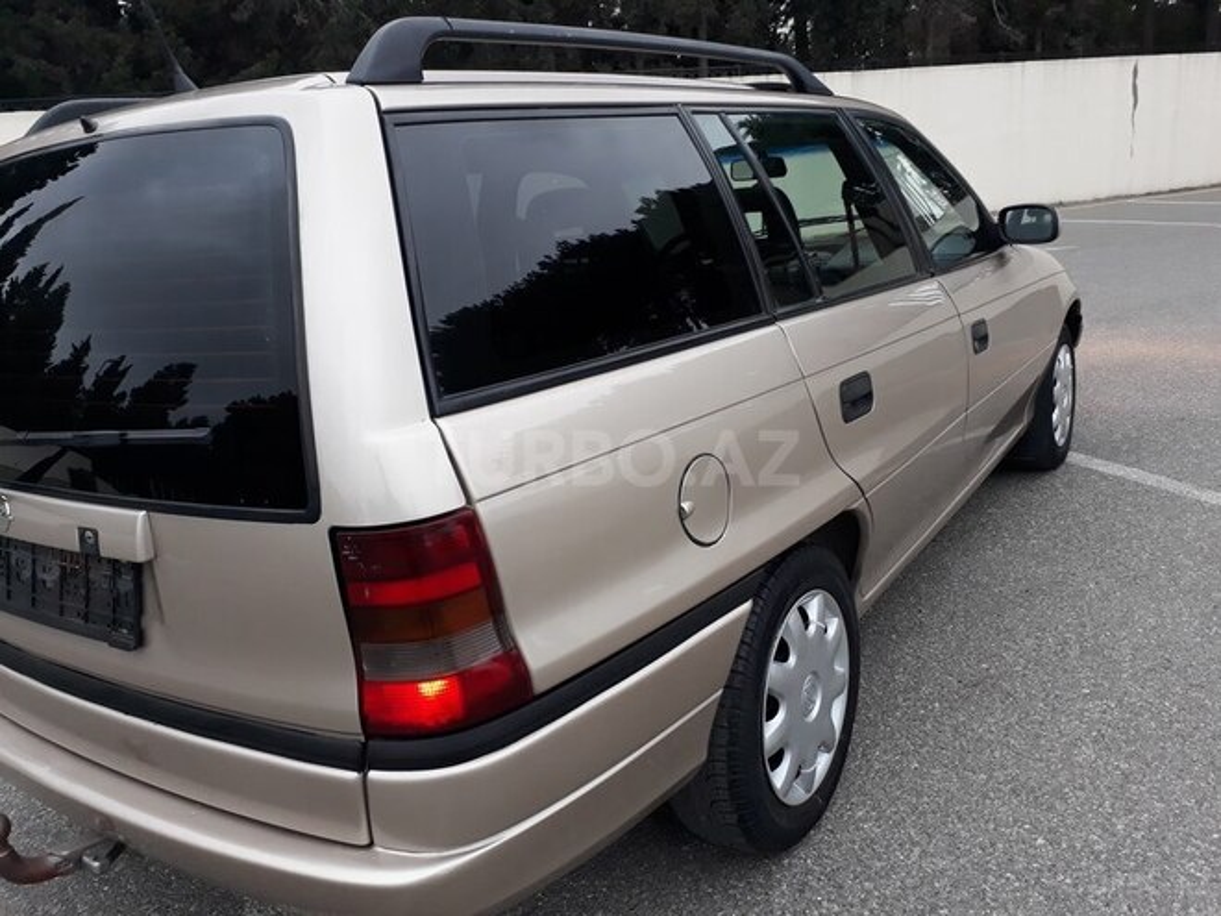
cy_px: 458
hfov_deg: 65.3
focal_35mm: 27
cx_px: 610
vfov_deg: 51.4
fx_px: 952
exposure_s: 1/33
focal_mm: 3.6
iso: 100
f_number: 1.9
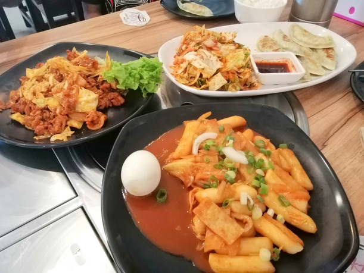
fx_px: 274
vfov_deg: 53.1
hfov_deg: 67.3
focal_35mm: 26
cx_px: 182
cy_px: 136
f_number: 2.2
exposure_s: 1/25
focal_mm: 3.81
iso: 500
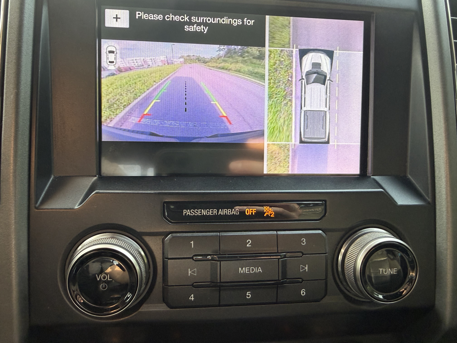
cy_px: 172
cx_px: 228
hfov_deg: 71.6
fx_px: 317
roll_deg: -1.4
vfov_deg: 56.8
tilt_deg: -14.7
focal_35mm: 24
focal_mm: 2.22
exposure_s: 1/99
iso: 100
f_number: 2.2
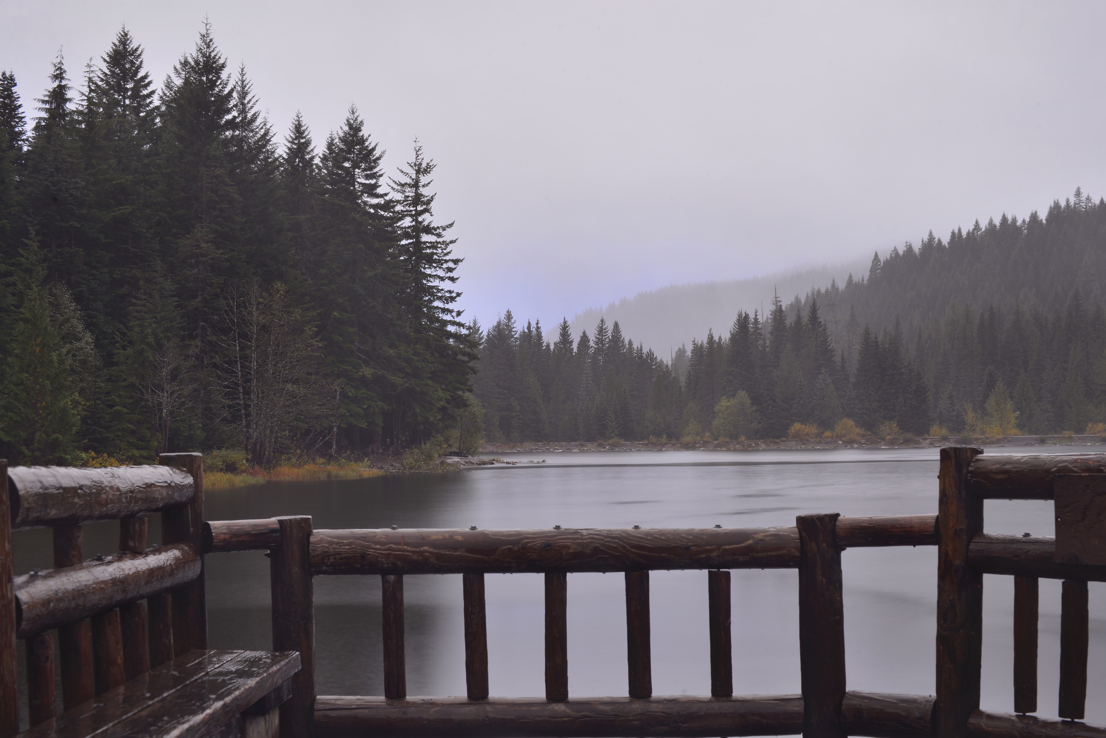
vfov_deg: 27.0
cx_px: 553
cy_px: 369
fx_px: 1537
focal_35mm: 50
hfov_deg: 39.6
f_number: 16
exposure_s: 4
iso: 100
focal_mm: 50
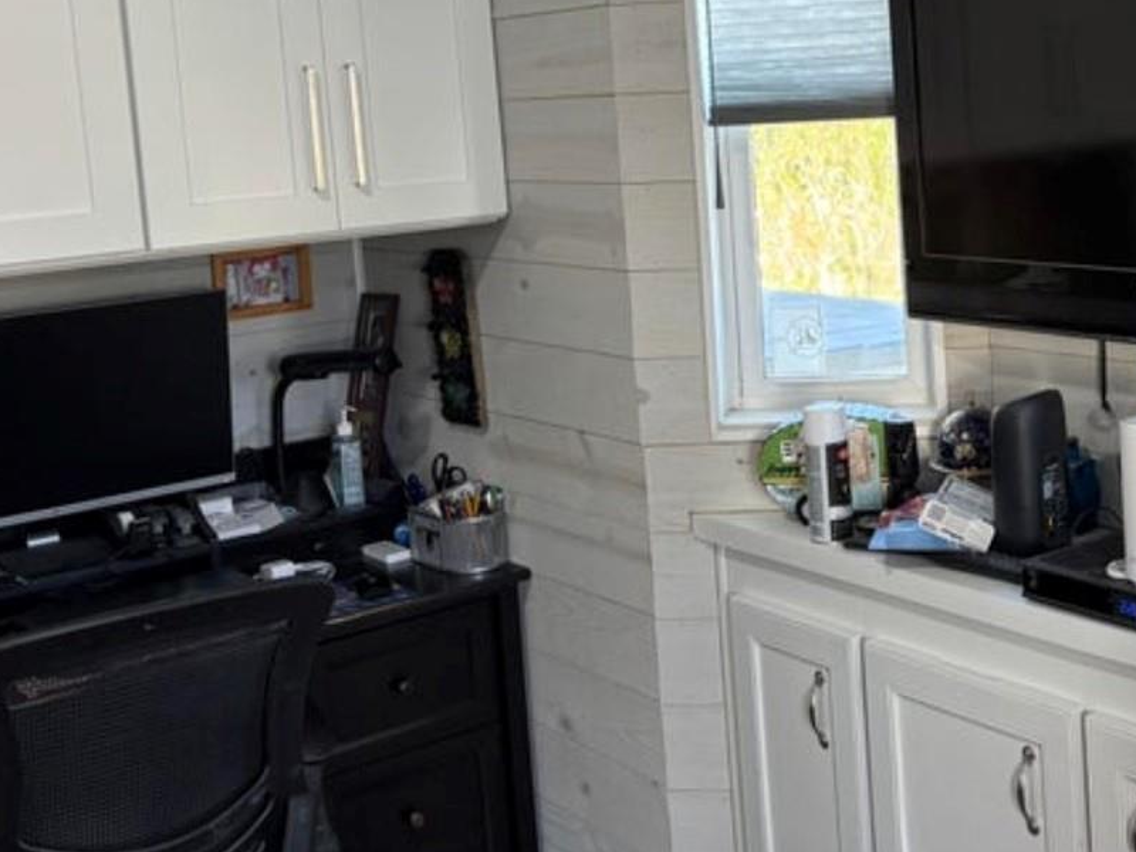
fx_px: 1706
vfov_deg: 27.8
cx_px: 900
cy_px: 252
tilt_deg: -4.6
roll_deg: +2.7
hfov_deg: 35.7
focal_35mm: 52
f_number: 1.6
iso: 80
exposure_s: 1/60
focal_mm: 5.96
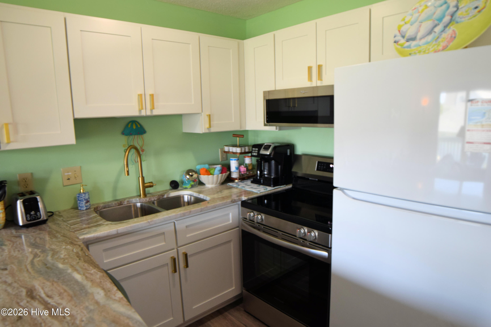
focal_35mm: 21
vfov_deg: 59.5
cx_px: 246
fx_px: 286
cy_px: 164
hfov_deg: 81.2
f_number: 4
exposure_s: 1/60
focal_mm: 14
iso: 500
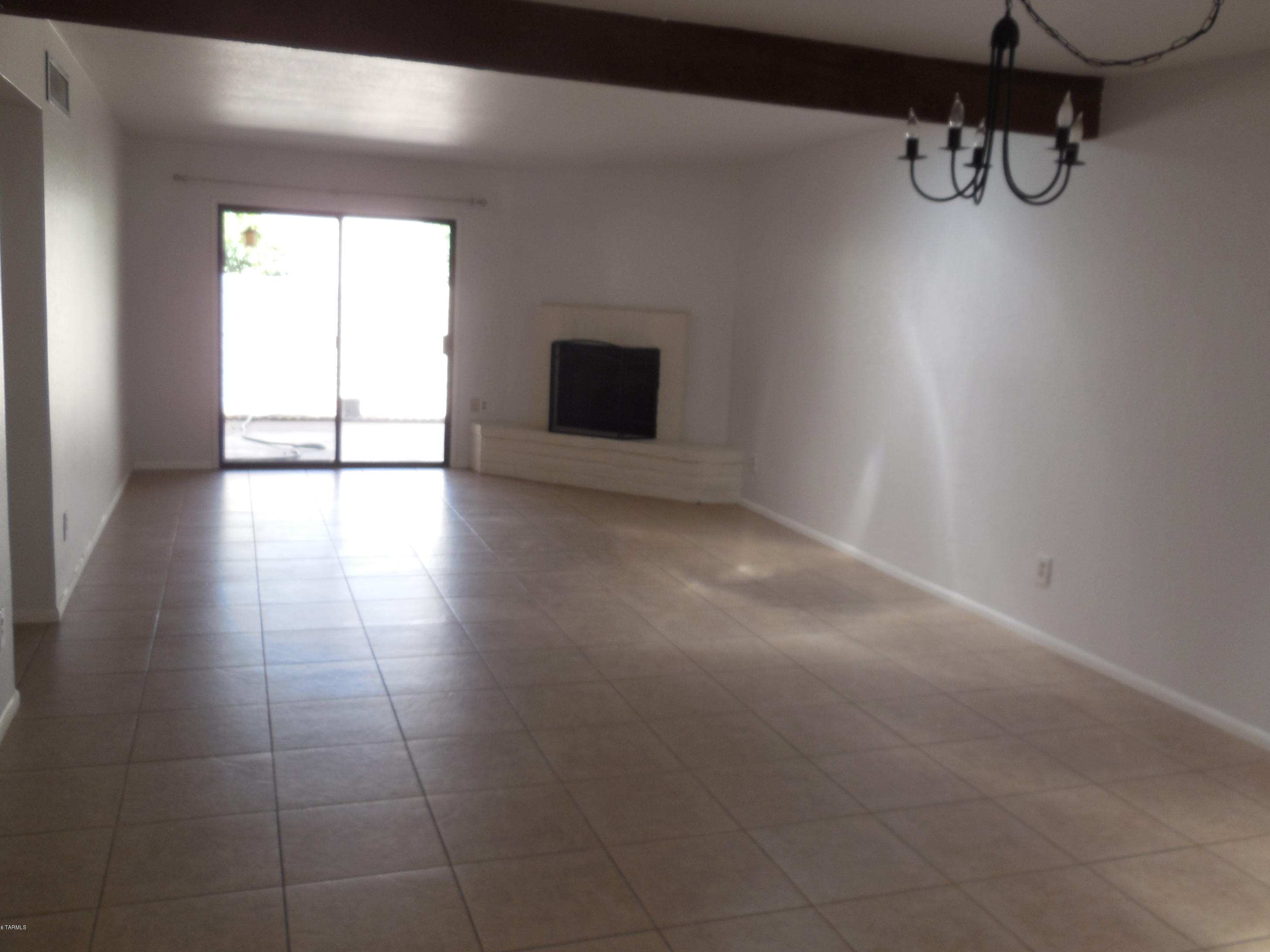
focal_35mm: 31
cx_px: 641
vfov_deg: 45.4
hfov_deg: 58.4
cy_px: 466
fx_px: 1137
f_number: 3.2
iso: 125
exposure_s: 1/40
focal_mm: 5.3
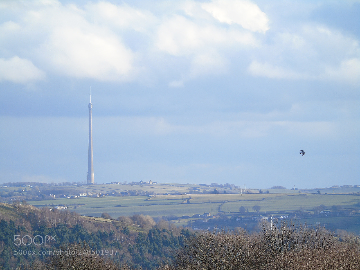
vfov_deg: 5.3
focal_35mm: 278
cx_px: 180
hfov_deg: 7.1
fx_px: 2891
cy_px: 135
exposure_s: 1/160
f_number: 5
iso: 80
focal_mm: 50
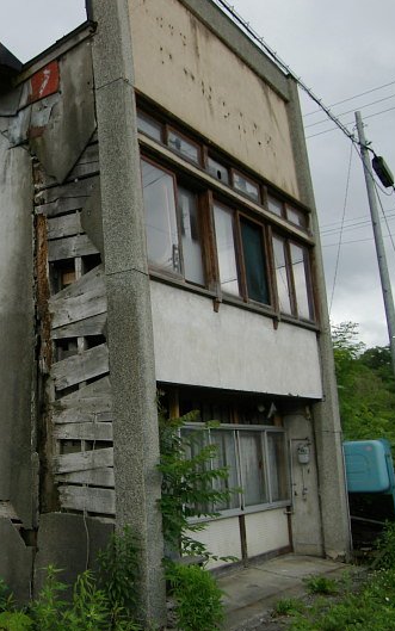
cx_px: -48
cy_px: 316
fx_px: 637
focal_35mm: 37
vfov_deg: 52.7
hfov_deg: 30.5
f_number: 7.1
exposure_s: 1/250
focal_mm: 16
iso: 400
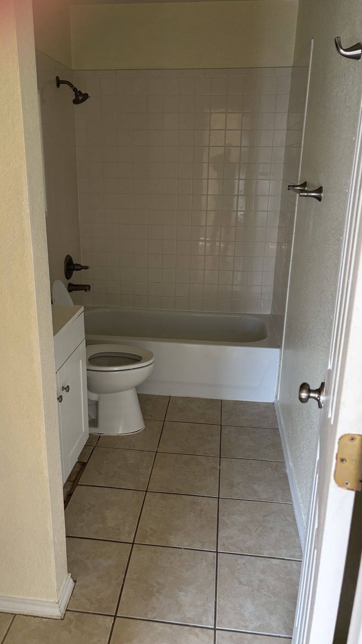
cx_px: 163
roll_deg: -0.8
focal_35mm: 29
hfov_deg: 40.1
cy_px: 318
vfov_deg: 66.1
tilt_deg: -17.2
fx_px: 495
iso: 125
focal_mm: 5.96
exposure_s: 1/69
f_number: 1.6
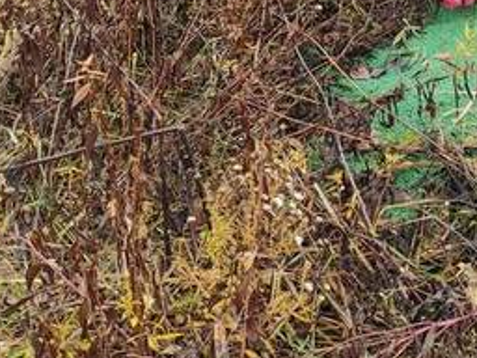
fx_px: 1433
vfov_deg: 13.4
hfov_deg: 17.8
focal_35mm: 104
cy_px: -179
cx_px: 604
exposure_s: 1/150
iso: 112
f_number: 1.75
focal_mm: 4.77
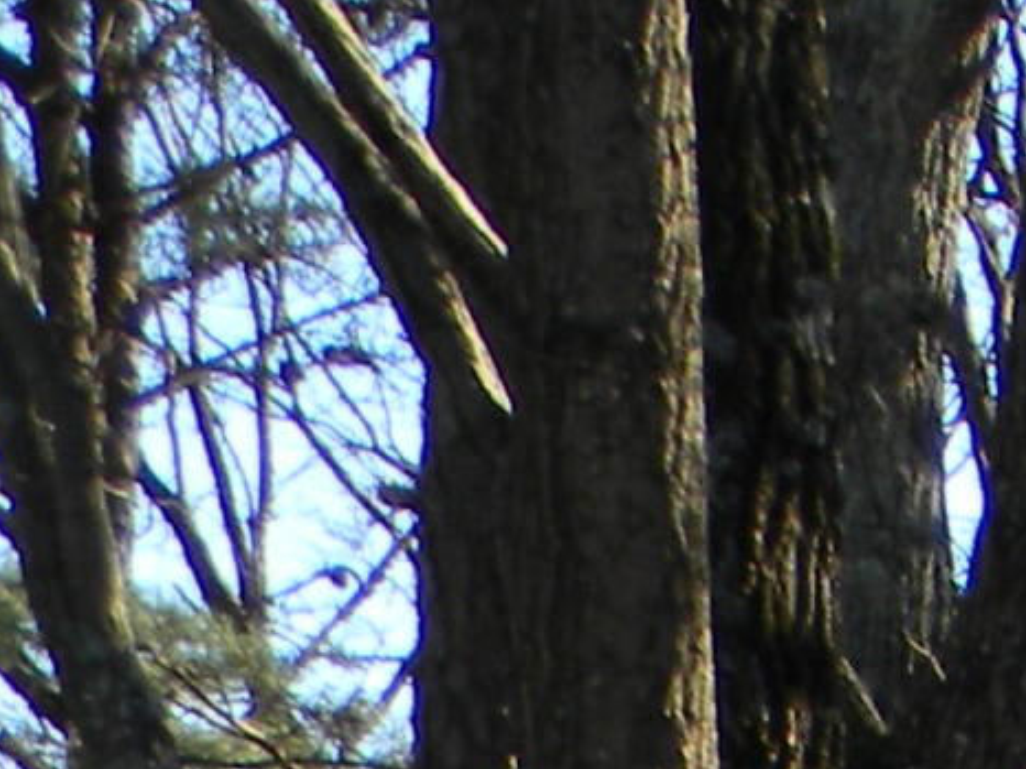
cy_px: 1824
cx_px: 2895
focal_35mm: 232
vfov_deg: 6.1
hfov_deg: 7.6
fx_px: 6873
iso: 80
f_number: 3.7
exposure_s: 1/186
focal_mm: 6.4
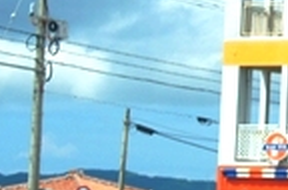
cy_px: 43
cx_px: 628
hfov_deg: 7.0
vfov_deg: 4.8
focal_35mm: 284
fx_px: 2265
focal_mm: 34
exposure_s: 1/500
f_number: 8
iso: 200
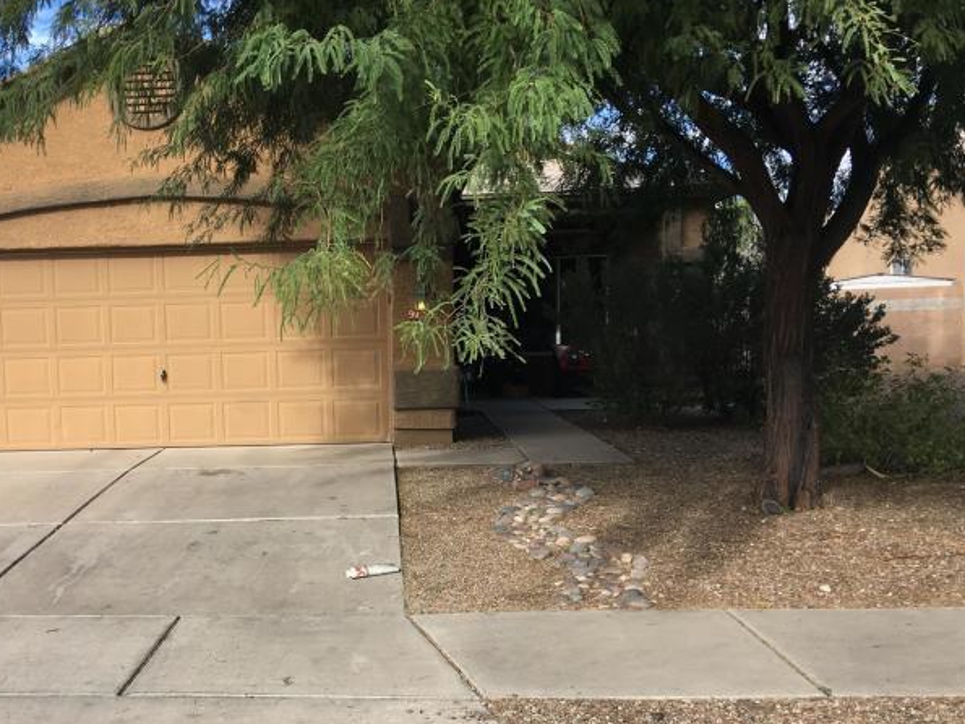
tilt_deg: -5.2
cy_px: 448
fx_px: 1087
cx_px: 321
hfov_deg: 47.1
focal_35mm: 39
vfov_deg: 36.6
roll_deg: +0.7
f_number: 2.2
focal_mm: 4.15
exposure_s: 1/657
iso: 25
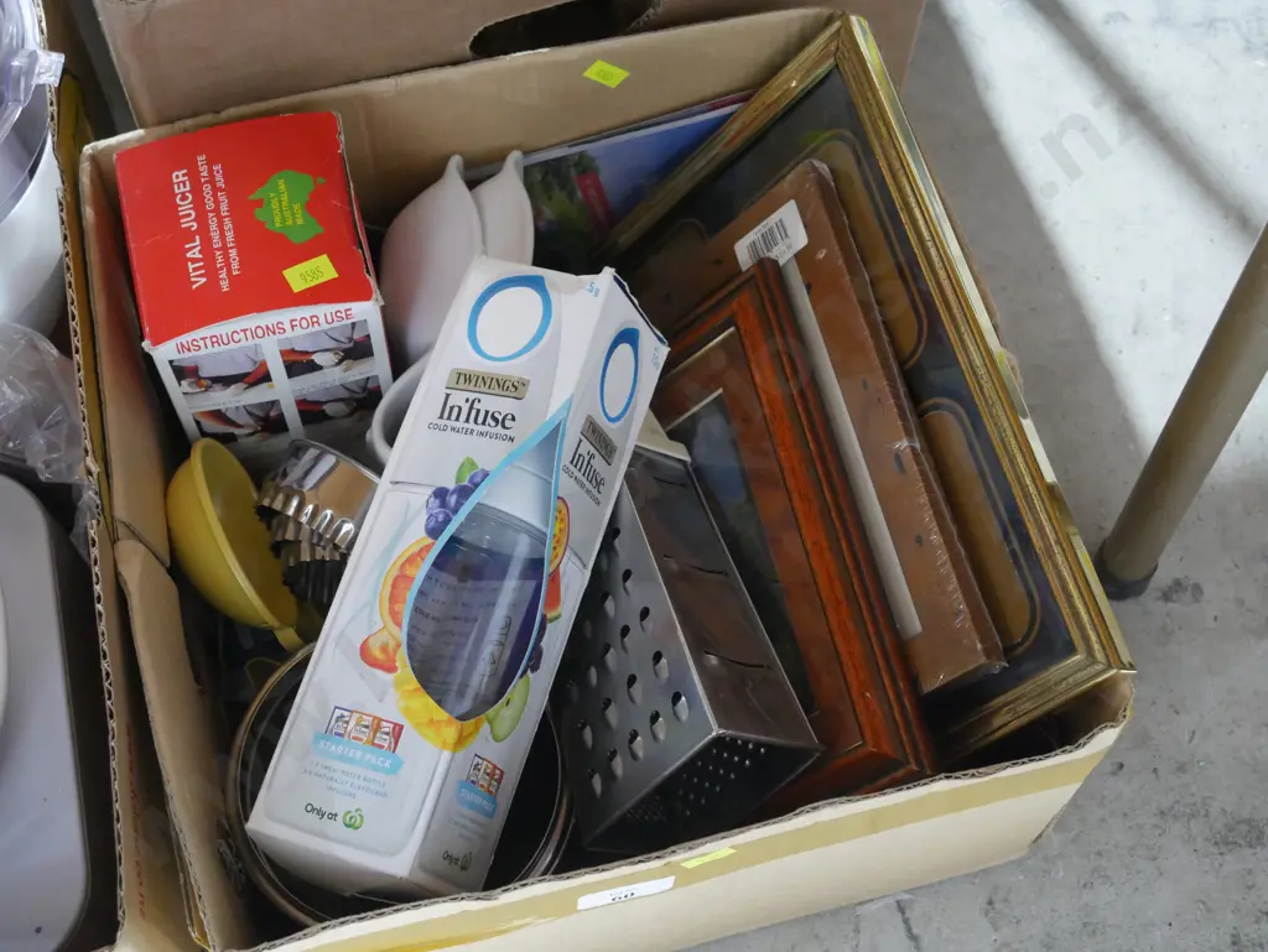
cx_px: 634
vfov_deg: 29.1
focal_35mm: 50
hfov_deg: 38.2
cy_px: 476
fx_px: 1832
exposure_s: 1/30
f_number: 5.3
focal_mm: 25
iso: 3200
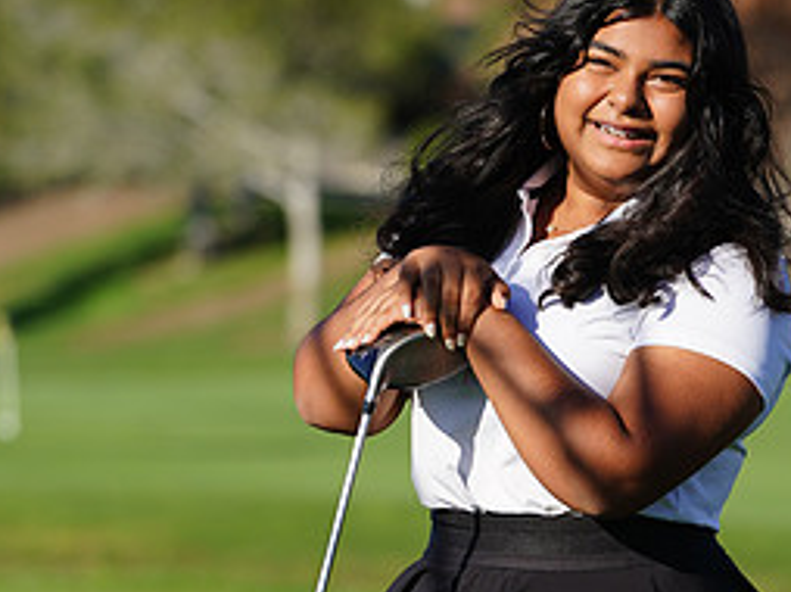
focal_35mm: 440
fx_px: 10045
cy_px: 654
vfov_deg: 3.4
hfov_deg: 4.5
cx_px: 534
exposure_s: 1/500
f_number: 5.6
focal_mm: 200
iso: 100
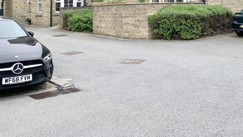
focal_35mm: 47
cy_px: -14
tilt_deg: +5.6
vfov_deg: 23.8
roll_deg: +0.8
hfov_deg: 43.3
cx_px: 157
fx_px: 303
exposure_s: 1/842
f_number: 1.8
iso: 25
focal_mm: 4.25
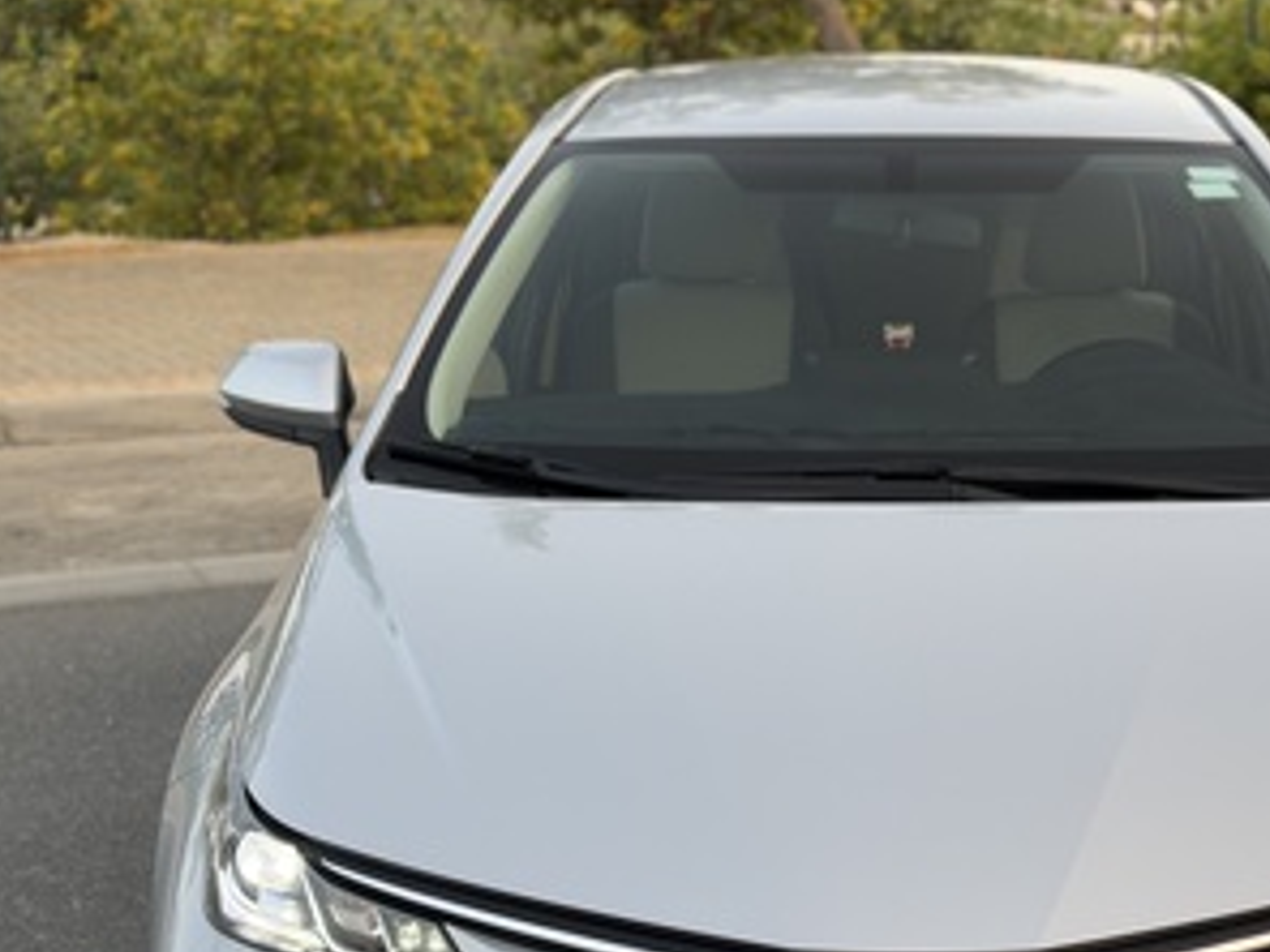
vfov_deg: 19.8
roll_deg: +0.8
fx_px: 2715
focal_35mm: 74
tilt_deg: -14.1
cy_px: 714
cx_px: 877
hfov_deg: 26.1
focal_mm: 6.76
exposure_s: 1/384
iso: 80
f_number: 1.78
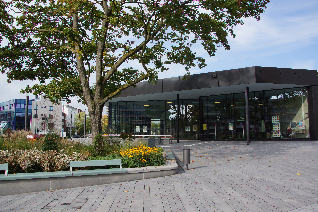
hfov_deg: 67.4
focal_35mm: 27
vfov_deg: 47.9
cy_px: 106
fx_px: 238
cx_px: 159
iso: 100
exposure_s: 1/100
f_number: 10
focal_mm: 18
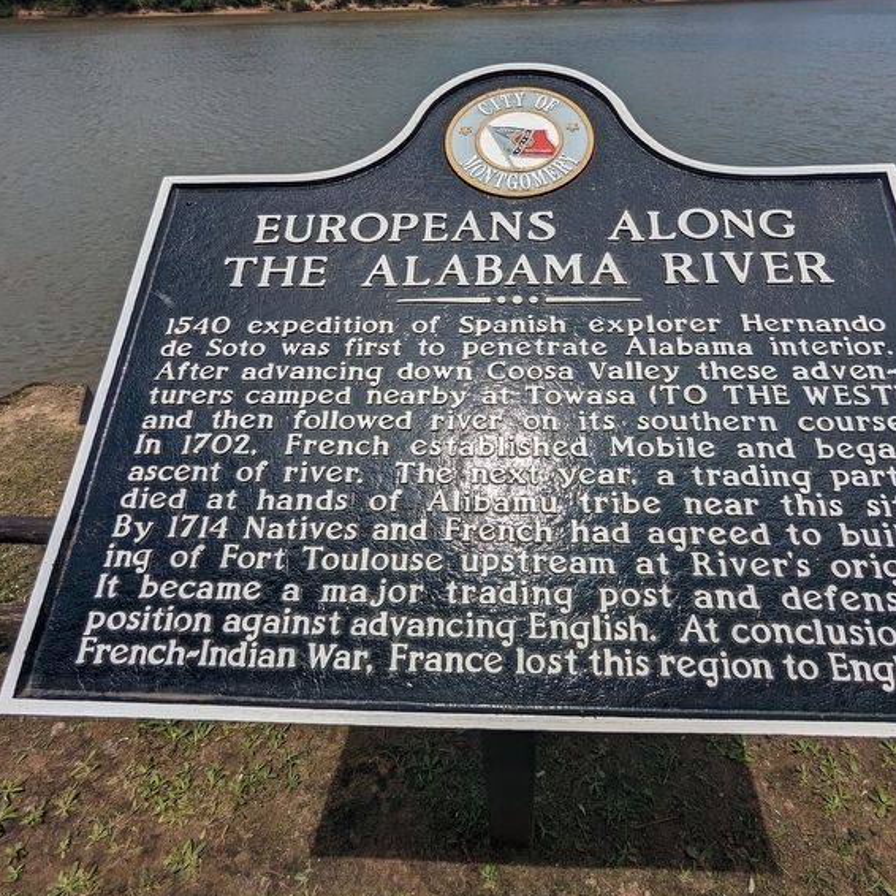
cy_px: 439
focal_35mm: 20
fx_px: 586
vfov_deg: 74.8
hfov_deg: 74.5
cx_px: 503
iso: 45
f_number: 2.2
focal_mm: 2.35
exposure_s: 1/3597
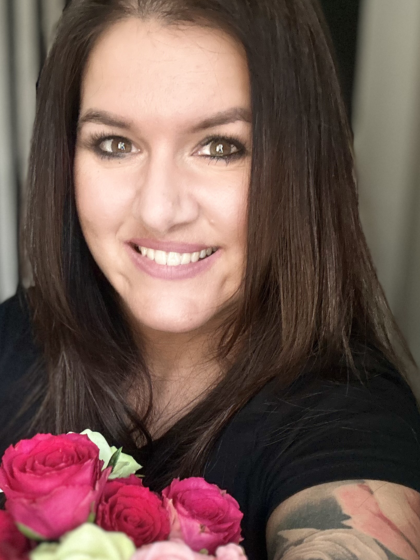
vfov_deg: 43.0
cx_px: 148
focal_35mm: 43
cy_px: 391
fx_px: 695
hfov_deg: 33.4
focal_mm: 2.69
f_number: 1.9
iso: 320
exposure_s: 1/40
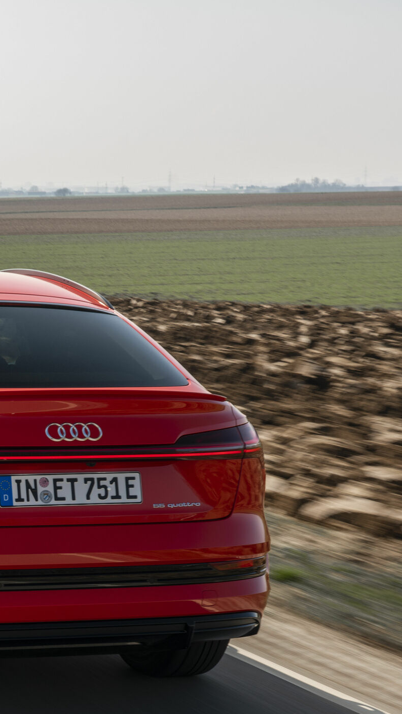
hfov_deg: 12.5
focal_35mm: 92
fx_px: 1744
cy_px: 445
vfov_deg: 23.1
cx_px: -206
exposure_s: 1/30
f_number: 11
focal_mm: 43
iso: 50
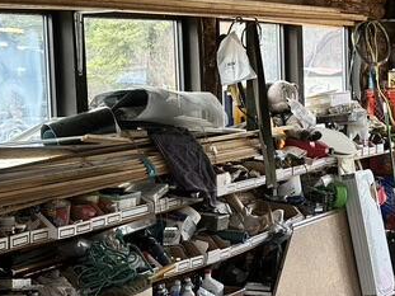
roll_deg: -0.6
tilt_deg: -2.8
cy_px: 104
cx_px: 408
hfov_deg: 23.5
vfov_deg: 18.6
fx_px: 901
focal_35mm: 79
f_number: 1.78
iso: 64
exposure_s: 1/157
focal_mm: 6.86
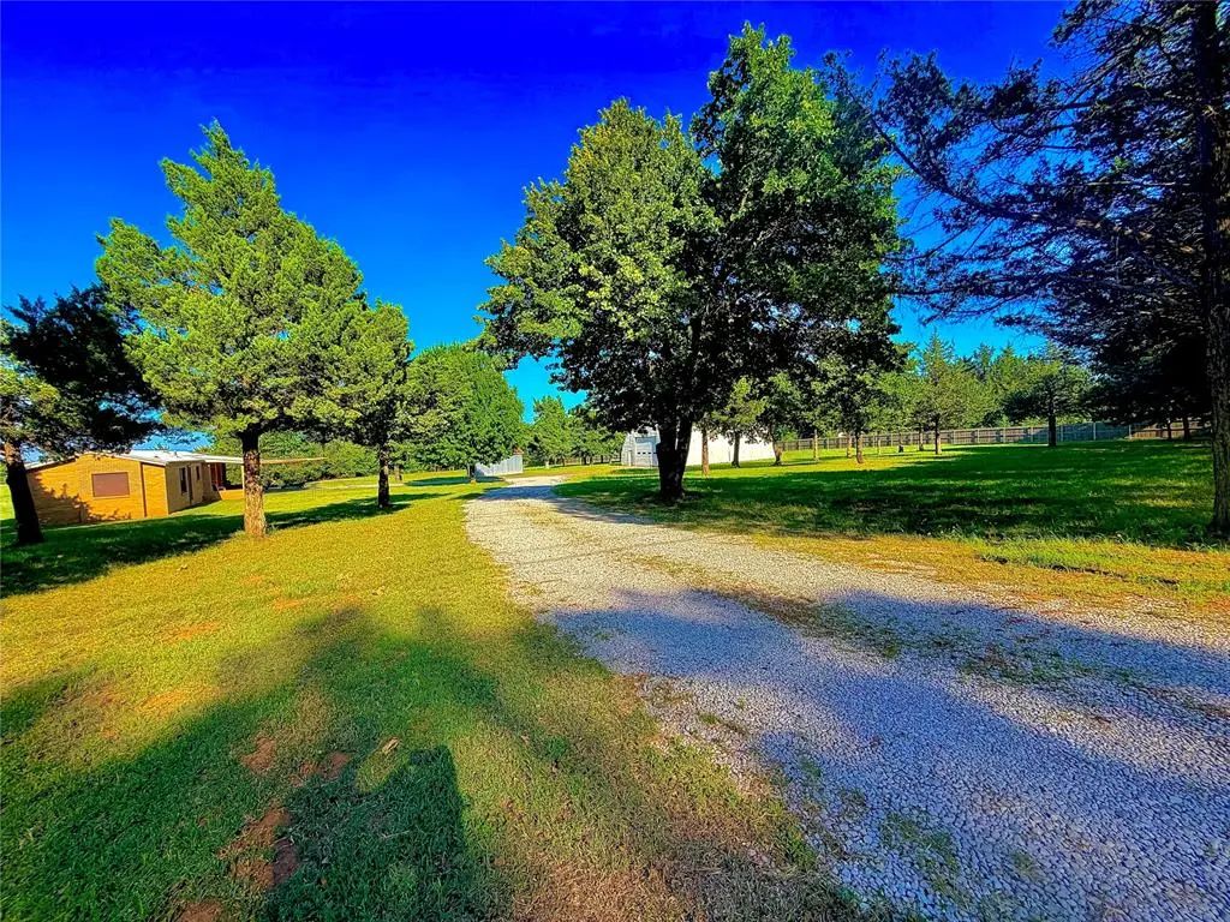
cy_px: 461
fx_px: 497
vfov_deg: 85.7
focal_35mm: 14
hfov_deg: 102.1
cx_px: 615
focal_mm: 2.22
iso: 40
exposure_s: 1/625
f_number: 2.2
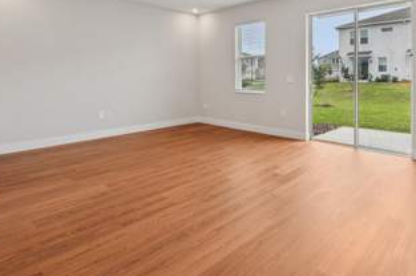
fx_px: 265
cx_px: 278
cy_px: 80
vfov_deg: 53.3
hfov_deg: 73.8
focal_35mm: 23
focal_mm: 15
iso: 400
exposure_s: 1/60
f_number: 8
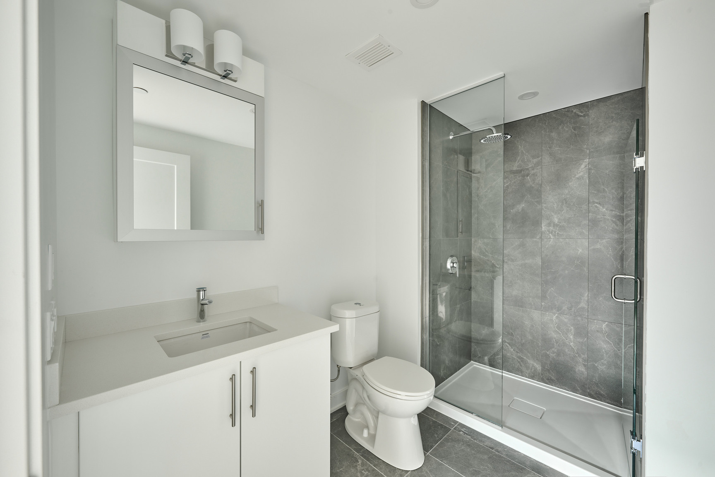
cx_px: 358
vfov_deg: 81.2
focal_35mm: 14
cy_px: 238
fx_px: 278
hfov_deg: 104.3
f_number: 11
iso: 800
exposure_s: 3
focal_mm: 14
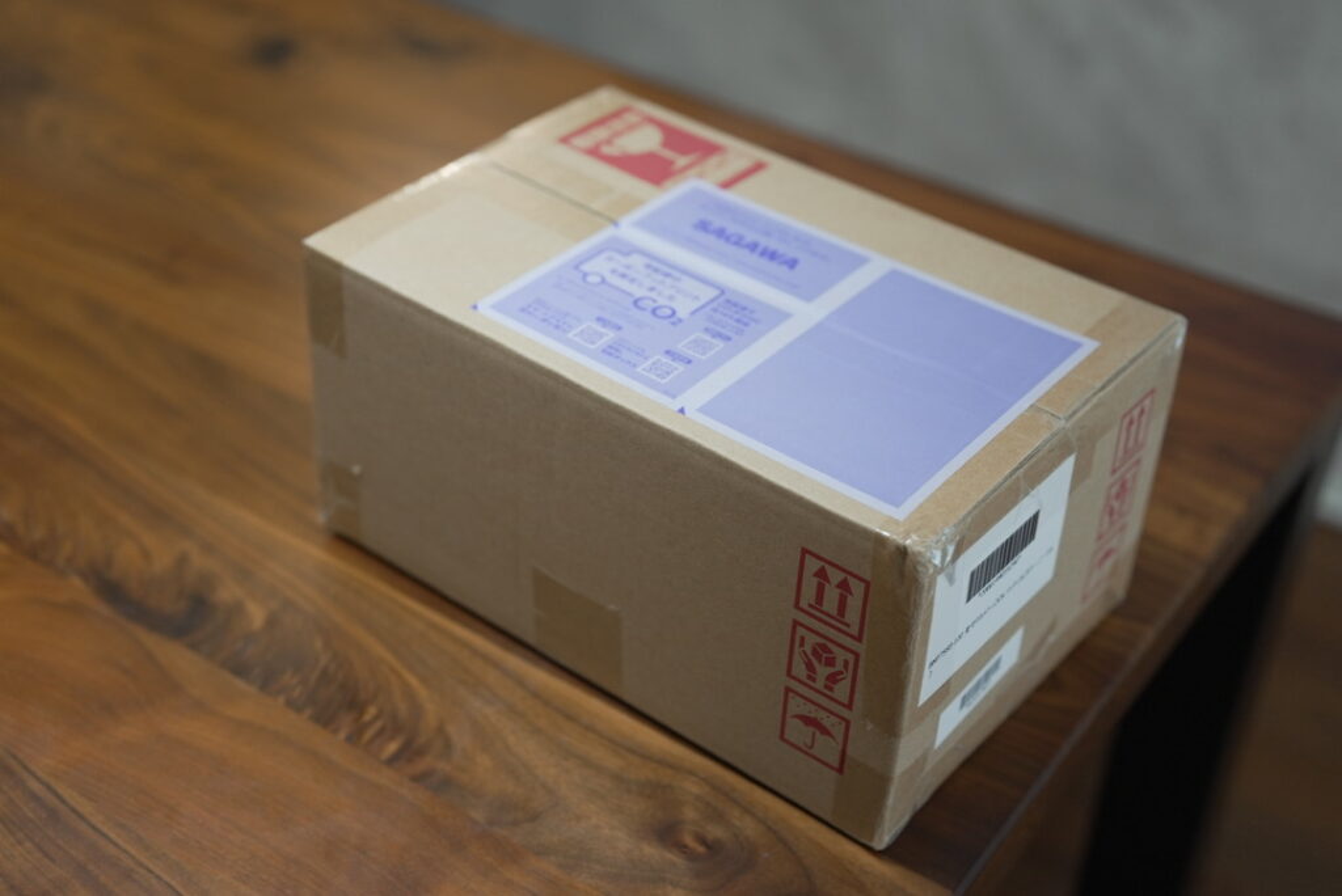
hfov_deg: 39.6
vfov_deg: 27.0
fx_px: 1865
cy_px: 448
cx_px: 671
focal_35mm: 50
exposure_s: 1/160
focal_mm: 50
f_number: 2.8
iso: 800
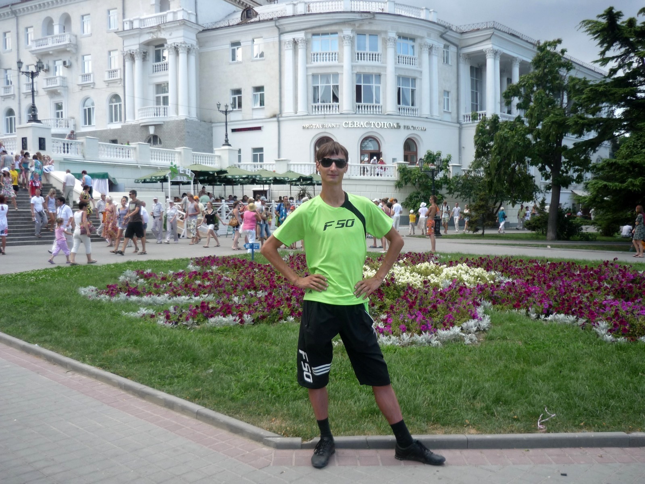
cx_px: 322
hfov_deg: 55.4
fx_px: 615
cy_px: 242
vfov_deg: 42.9
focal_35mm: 33
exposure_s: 1/400
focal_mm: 5.5
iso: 100
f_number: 2.8
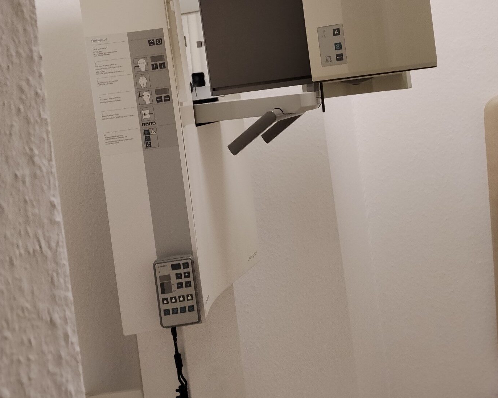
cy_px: 96
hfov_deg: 47.9
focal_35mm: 38
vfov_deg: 38.1
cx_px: 249
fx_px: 560
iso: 200
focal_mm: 4.22
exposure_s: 1/50
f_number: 1.8
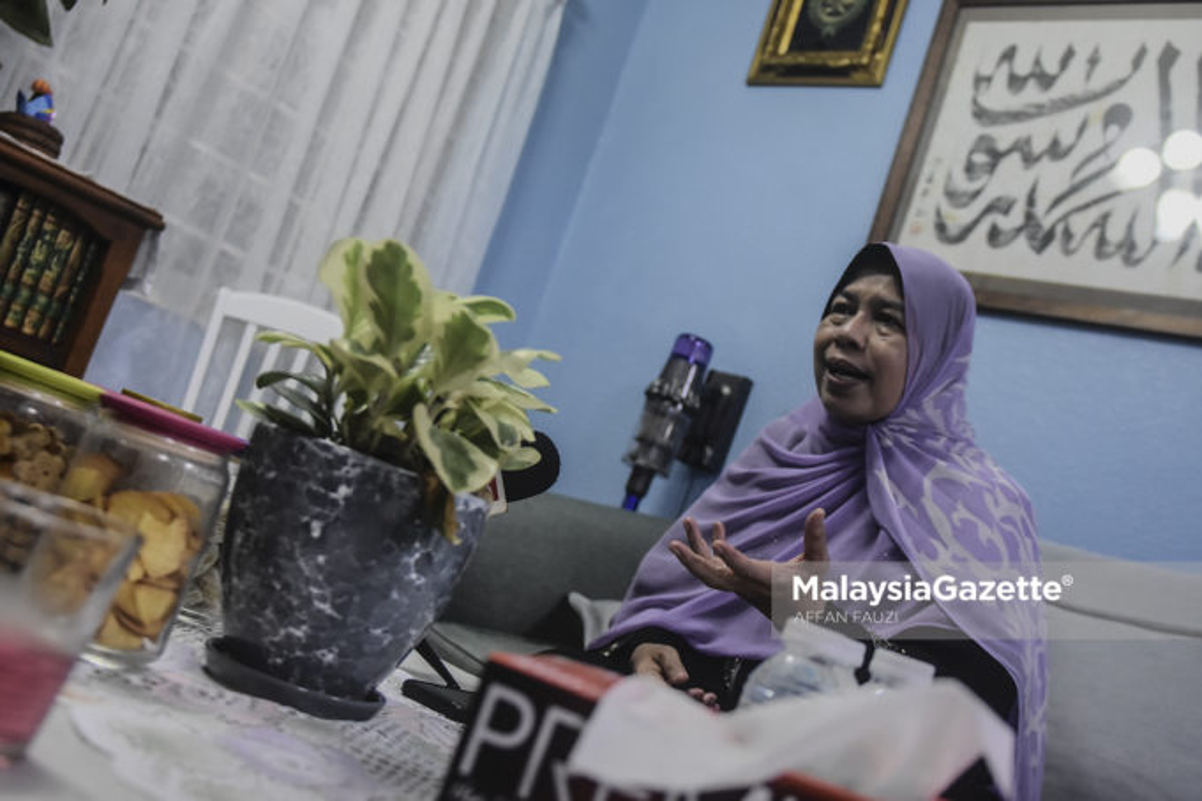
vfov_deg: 36.9
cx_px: 601
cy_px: 400
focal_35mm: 36
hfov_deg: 53.1
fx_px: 1202
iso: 2000
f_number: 2.8
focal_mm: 24
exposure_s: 1/200
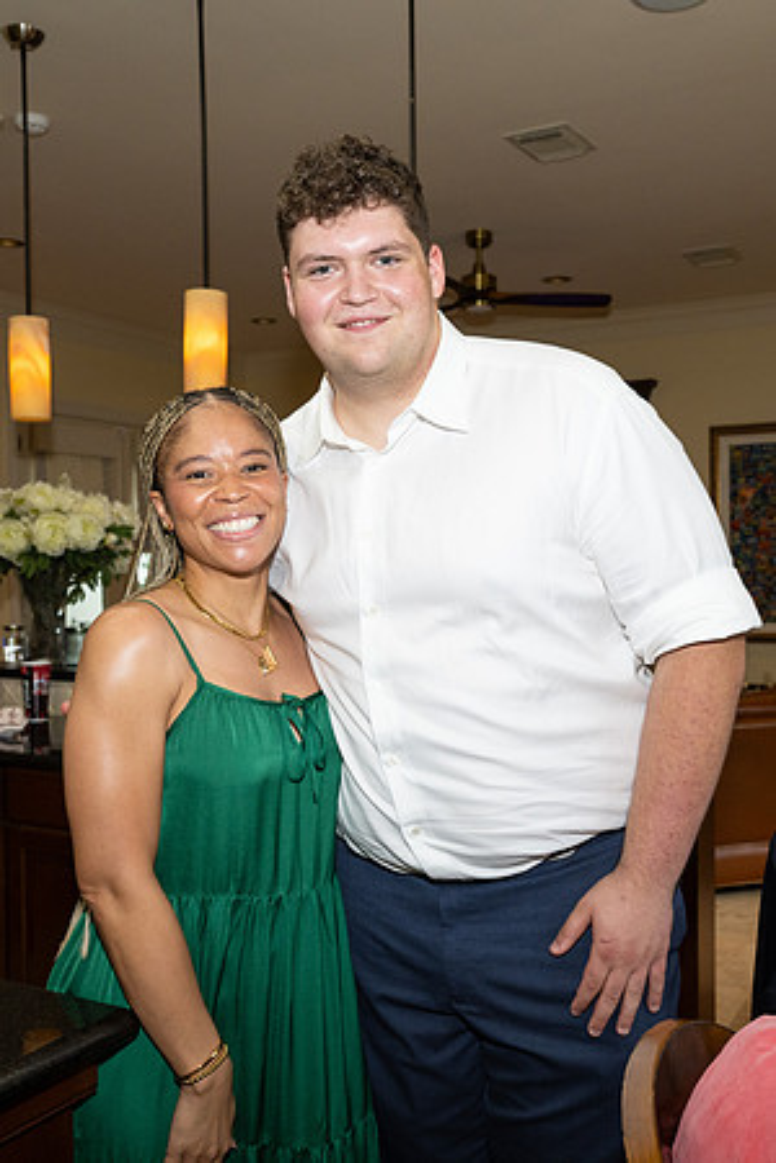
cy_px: 582
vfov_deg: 53.1
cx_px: 444
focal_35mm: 36
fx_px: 1164
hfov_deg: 36.8
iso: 800
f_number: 5.6
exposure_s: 1/200
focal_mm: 24
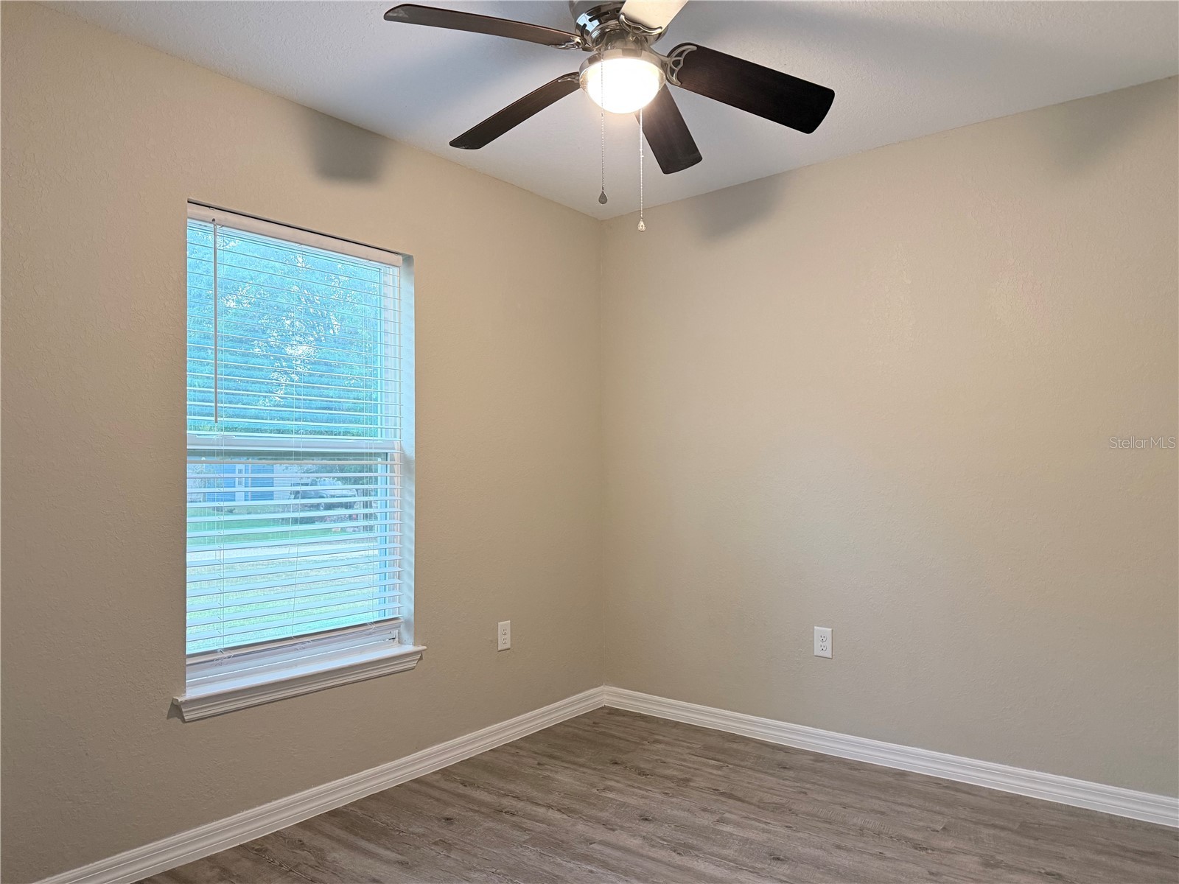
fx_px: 817
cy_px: 442
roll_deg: +0.2
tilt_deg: +2.0
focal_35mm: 24
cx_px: 590
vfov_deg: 56.8
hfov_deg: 71.6
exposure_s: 1/60
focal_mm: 6.76
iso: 320
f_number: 1.78
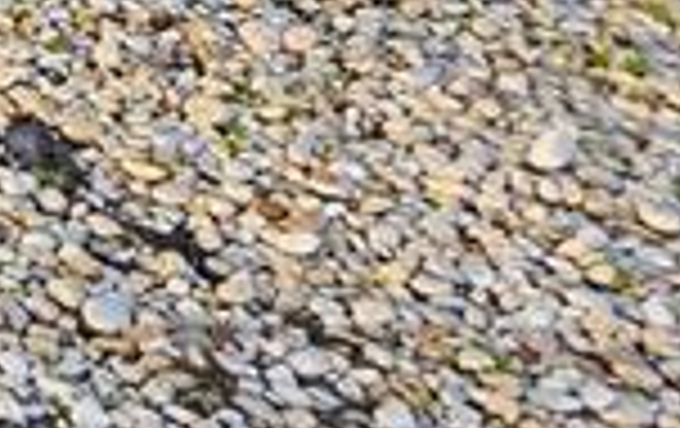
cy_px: -581
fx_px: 3064
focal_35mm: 165
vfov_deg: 7.5
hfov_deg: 9.2
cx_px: -1554
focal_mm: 6.3
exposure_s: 1/120
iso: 10
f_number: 1.7
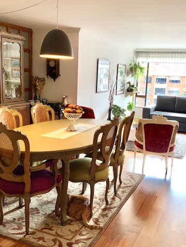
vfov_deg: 47.9
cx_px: 100
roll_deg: -2.0
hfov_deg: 36.8
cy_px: 123
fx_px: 279
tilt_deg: -9.4
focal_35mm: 39
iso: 64
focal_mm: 3
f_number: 1.8
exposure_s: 1/60
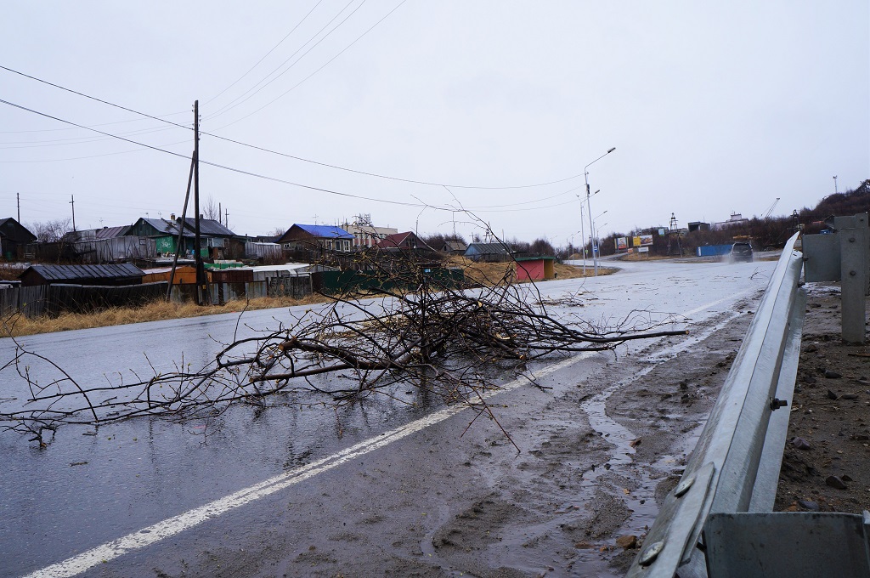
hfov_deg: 59.6
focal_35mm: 32
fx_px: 760
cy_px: 289
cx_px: 435
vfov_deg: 41.6
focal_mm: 21
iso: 200
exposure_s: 1/250
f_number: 13
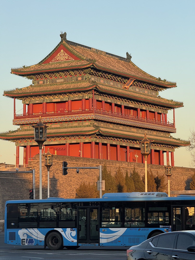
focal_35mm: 120
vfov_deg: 16.4
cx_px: 98
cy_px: 130
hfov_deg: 12.3
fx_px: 901
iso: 50
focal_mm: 15.66
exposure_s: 1/241
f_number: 2.8
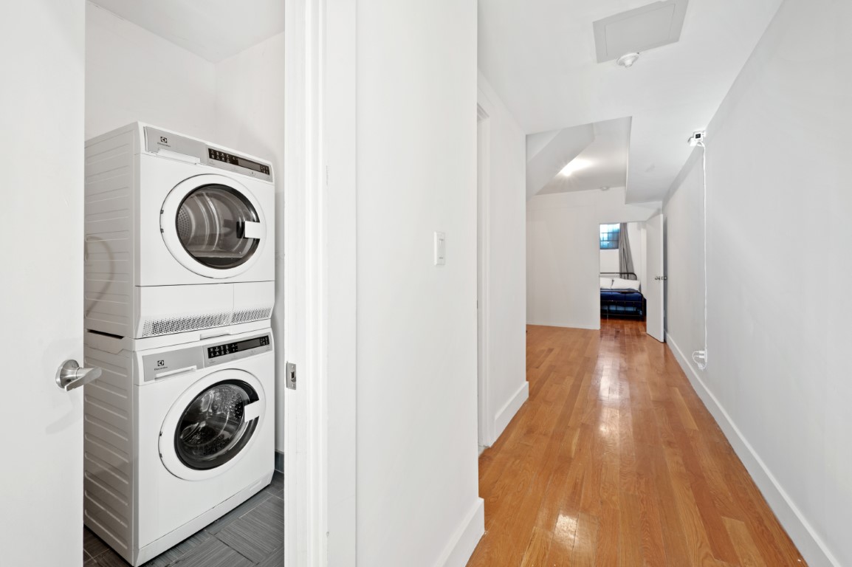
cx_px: 426
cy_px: 284
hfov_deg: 104.3
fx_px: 331
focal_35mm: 14
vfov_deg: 81.1
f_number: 11
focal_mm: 14
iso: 320
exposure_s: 1
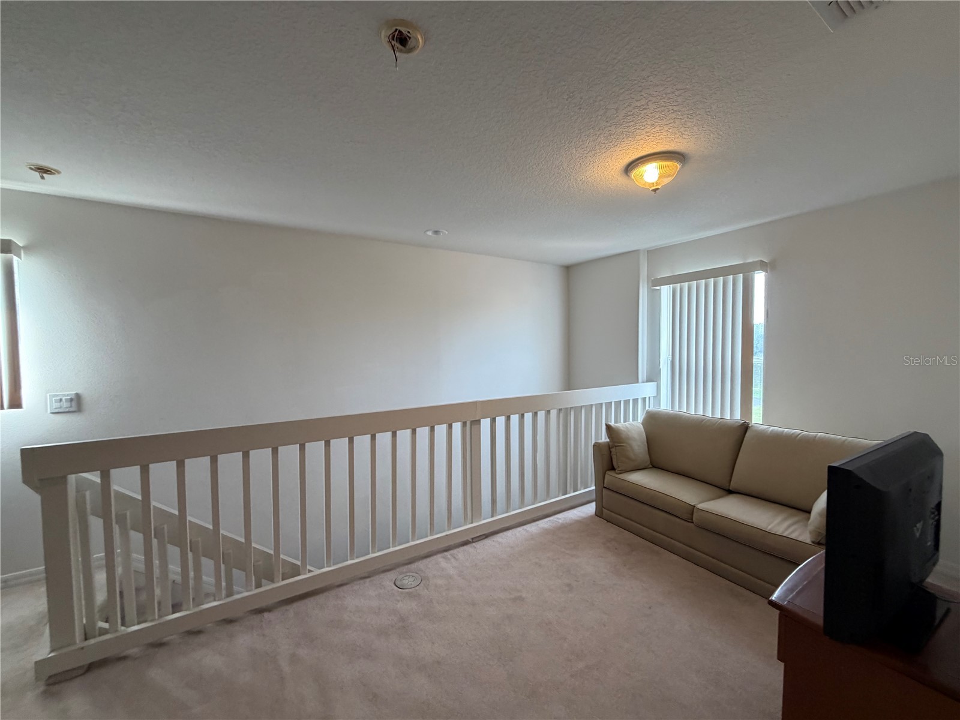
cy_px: 360
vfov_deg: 85.7
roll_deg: +1.5
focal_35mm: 14
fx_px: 388
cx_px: 480
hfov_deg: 102.1
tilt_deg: -1.8
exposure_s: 1/121
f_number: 2.2
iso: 250
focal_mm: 2.22
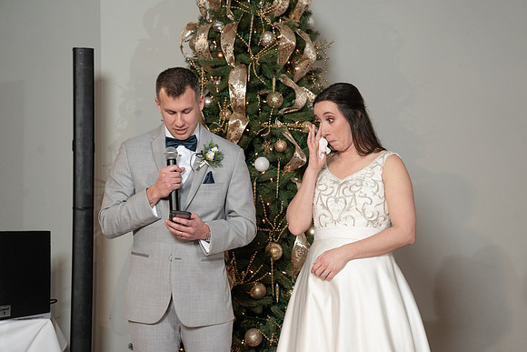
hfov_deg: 27.6
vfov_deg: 18.6
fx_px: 1074
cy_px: 168
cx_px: 276
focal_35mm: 73
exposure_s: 1/200
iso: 2000
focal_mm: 70
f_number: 5.6
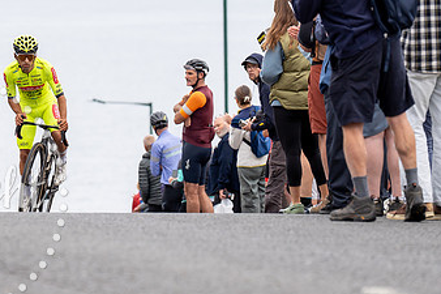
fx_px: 3661
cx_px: 81
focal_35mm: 299
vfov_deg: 4.6
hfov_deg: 6.9
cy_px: 84
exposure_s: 1/1000
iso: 320
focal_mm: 147
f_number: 3.5
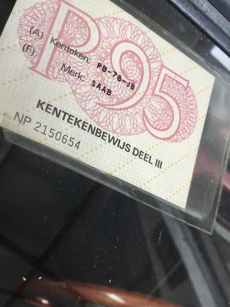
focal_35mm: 36
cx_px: 106
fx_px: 319
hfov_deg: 39.6
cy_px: 168
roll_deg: -44.4
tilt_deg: -26.4
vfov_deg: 51.3
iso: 25
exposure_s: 1/33
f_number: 2.2
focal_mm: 4.15
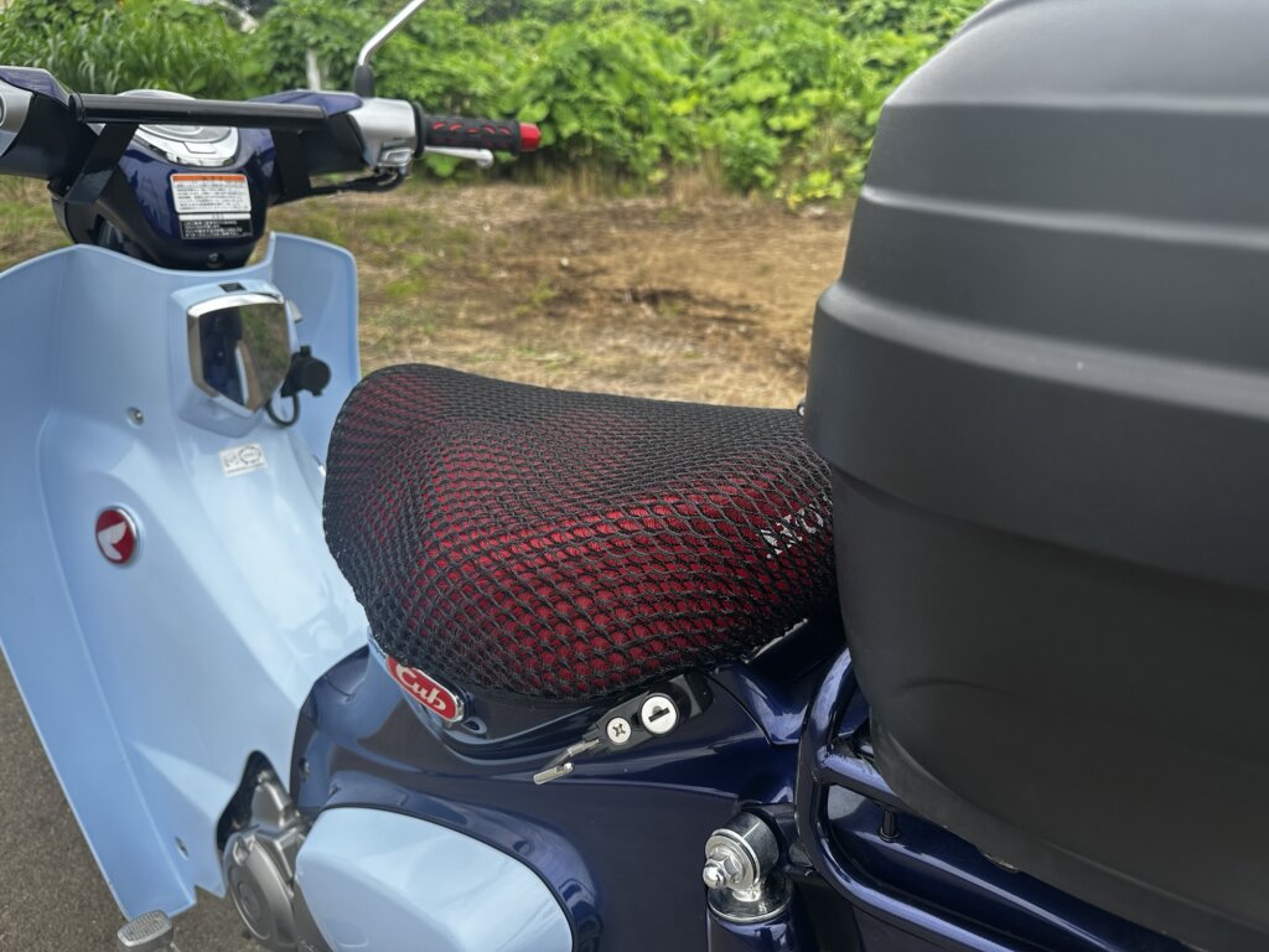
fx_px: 880
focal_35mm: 24
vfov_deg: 56.8
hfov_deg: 71.6
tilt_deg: -22.6
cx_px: 634
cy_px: 476
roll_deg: -0.3
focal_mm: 6.86
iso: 80
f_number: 1.78
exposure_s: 1/1083
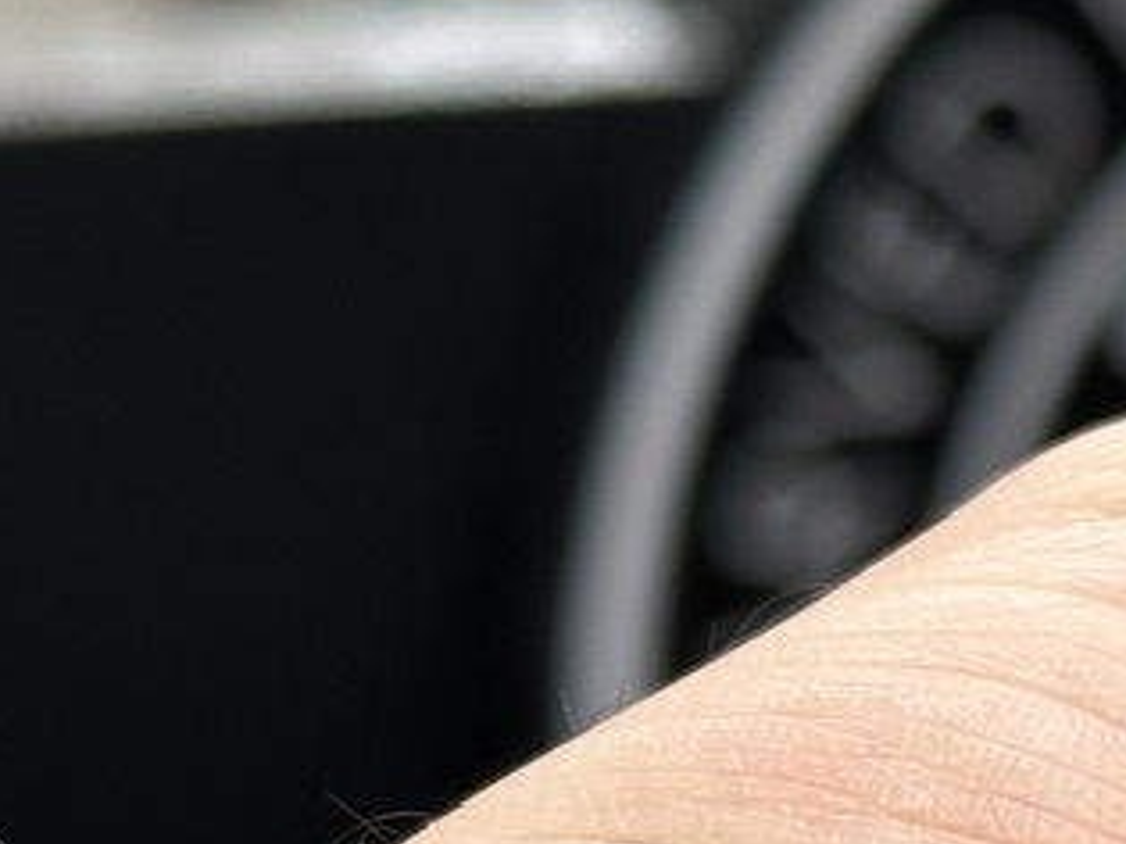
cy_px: 937
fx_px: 6341
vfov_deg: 7.6
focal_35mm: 195
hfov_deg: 9.6
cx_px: 2045
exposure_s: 1/233
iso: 50
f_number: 1.78
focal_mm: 6.86
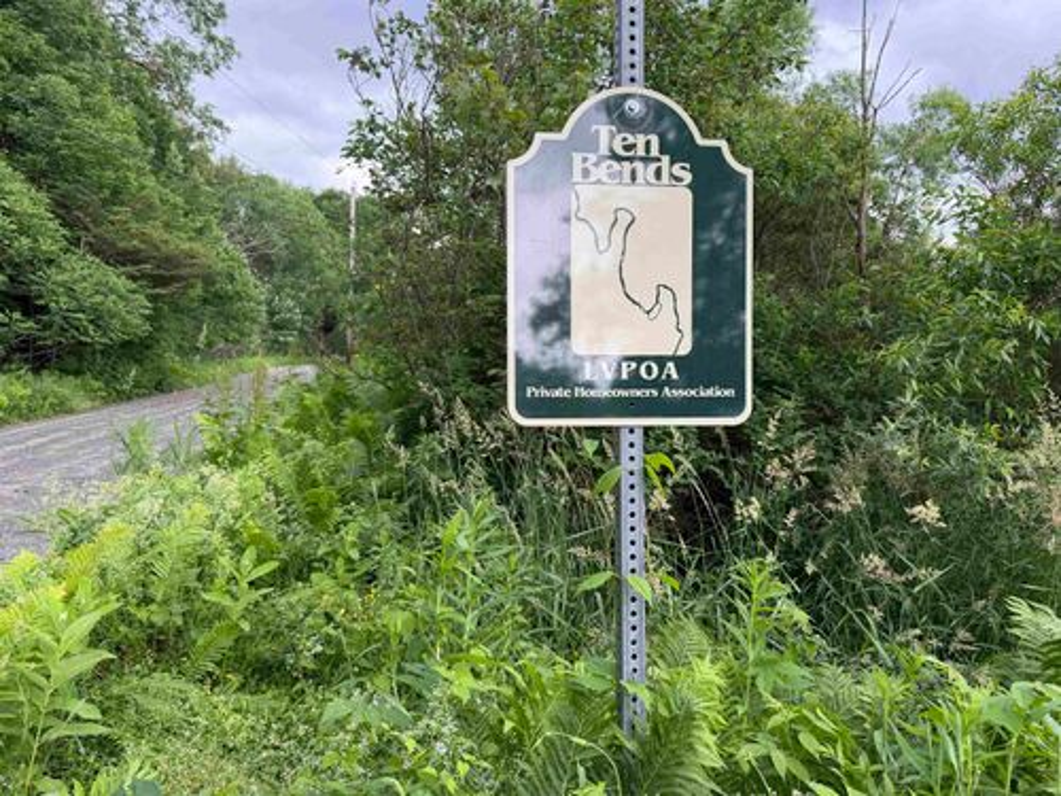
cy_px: 398
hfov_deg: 71.6
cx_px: 530
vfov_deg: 56.8
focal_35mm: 24
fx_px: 736
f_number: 1.78
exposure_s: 1/365
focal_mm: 6.76
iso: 100
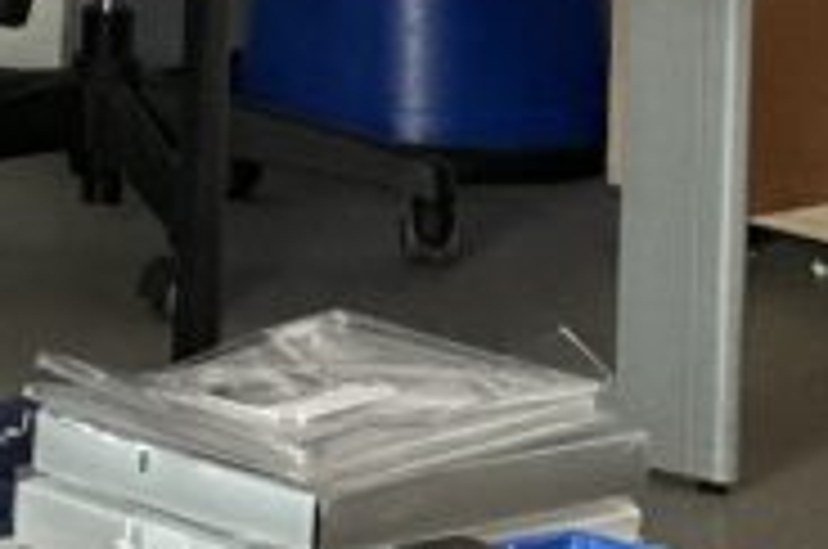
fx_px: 8013
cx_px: -522
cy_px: -734
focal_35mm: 349
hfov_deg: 5.8
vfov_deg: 3.9
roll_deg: -1.8
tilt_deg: -3.9
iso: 200
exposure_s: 1/40
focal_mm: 9
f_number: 2.8
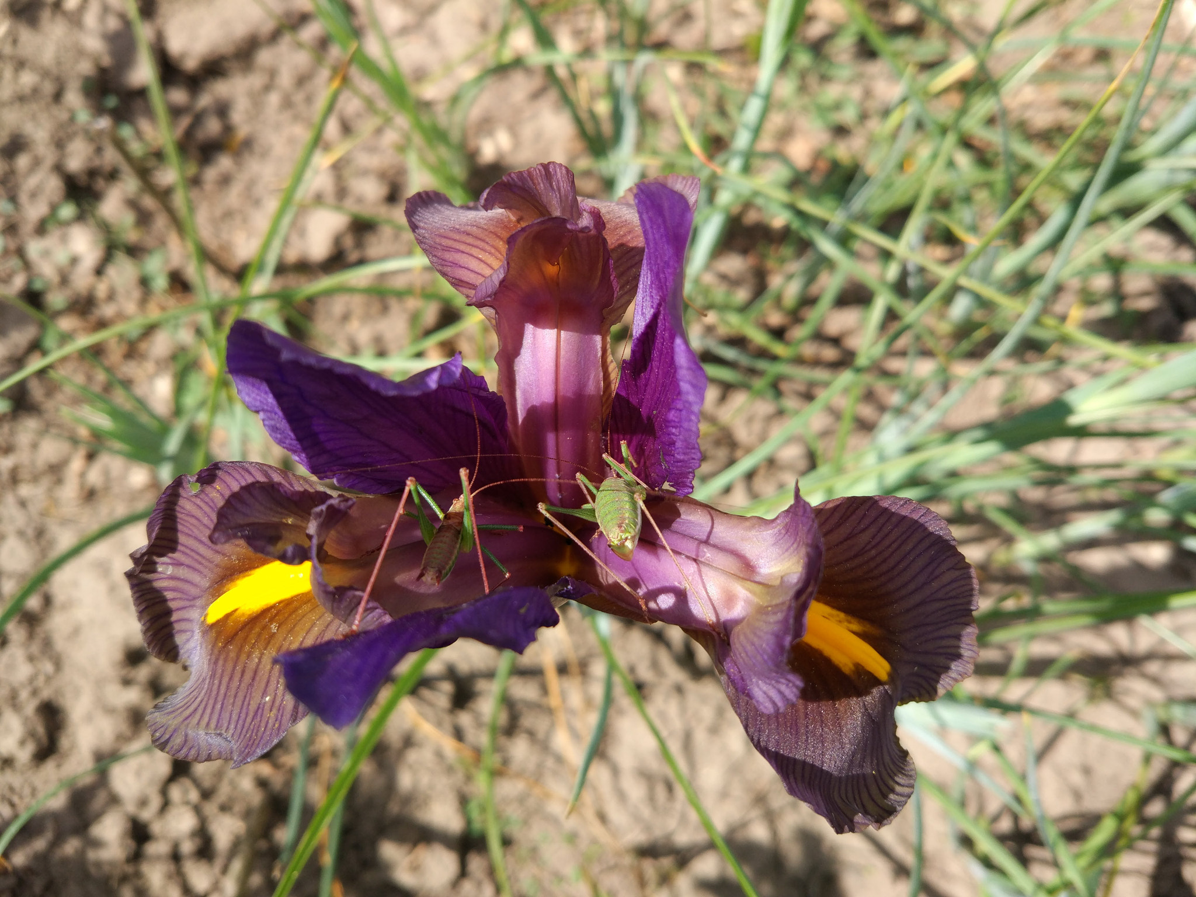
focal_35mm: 28
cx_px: 598
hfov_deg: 63.4
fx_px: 967
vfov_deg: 49.7
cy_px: 448
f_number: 2
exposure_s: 1/619
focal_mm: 4.26
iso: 100
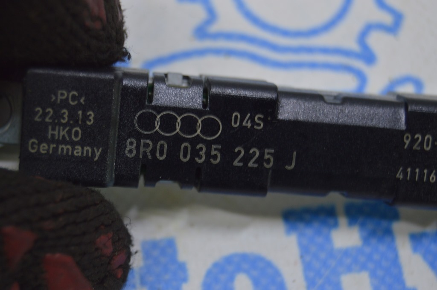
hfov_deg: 24.6
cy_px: 145
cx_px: 218
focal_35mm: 82
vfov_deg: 16.5
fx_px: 1001
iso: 400
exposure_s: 1/20
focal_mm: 55
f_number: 5.6
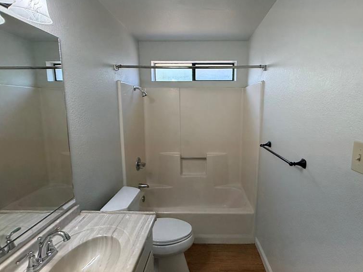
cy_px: 133
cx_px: 200
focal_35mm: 19
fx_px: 199
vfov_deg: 68.7
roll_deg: -0.2
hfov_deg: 84.4
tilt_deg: -9.5
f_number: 2.2
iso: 200
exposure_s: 1/120
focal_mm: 2.22
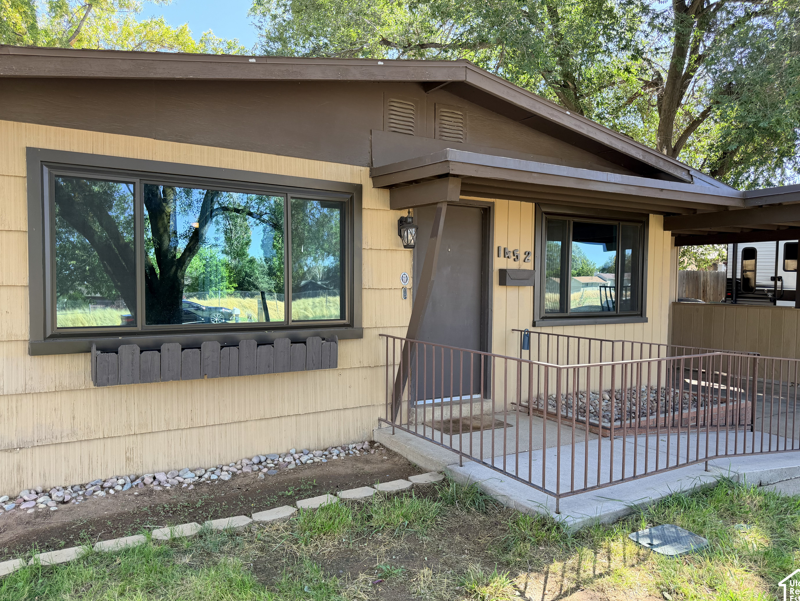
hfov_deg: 69.4
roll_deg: -0.4
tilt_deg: -2.8
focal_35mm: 25
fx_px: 578
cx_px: 415
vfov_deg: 54.9
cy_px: 305
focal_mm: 6.76
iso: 100
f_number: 1.78
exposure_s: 1/330
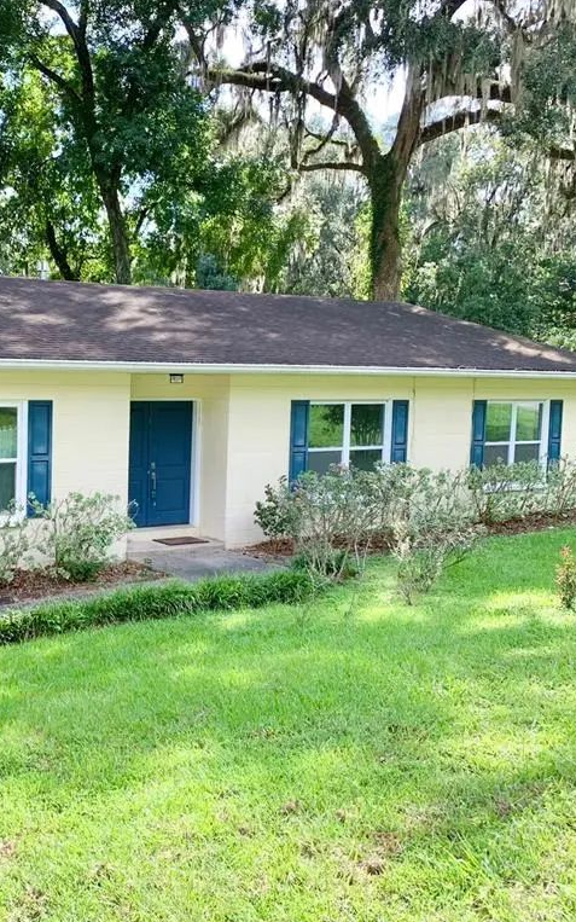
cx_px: 50
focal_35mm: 37
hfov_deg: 32.6
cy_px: 460
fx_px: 929
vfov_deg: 52.7
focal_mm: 4.25
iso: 25
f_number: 1.8
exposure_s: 1/463
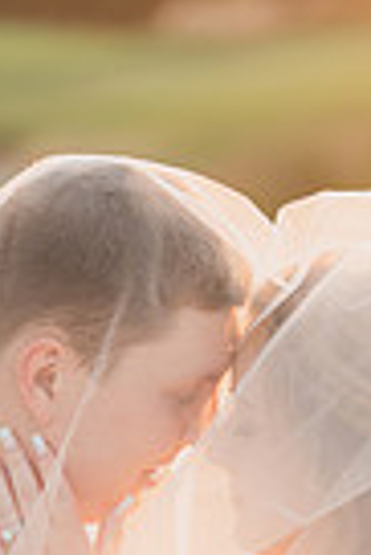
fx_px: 2544
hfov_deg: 8.3
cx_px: 139
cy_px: 506
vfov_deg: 12.3
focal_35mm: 165
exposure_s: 1/400
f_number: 1.2
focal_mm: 50
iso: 125
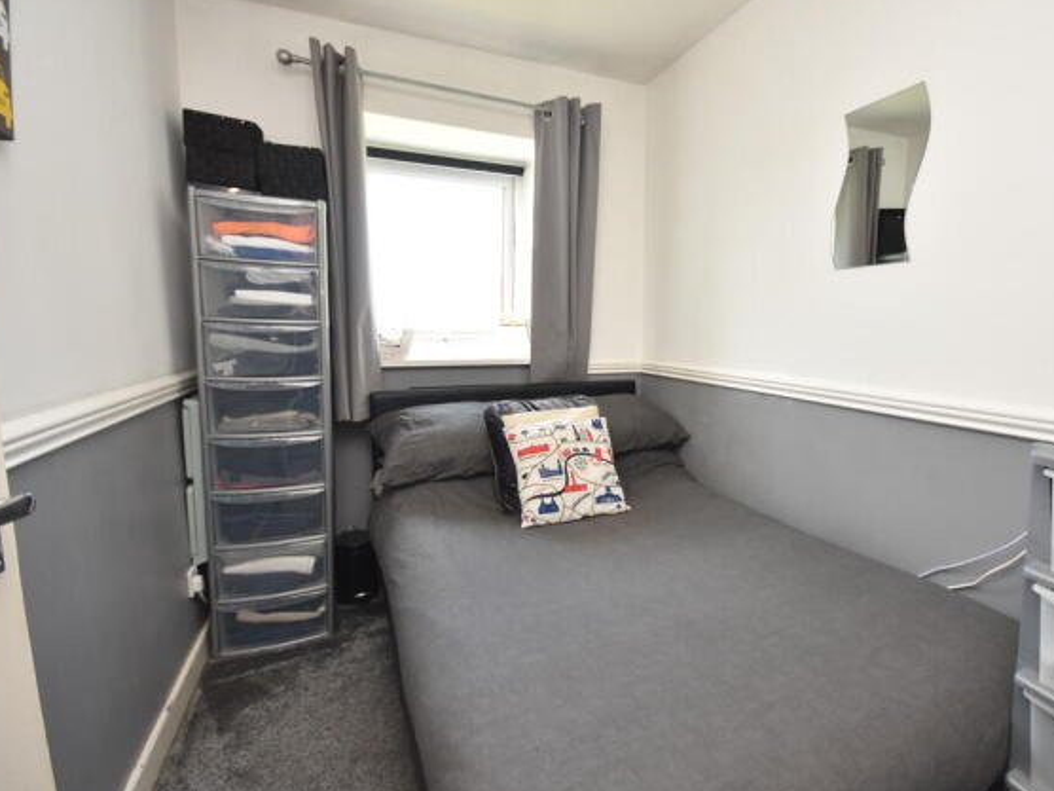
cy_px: 394
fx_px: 518
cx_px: 596
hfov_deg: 90.5
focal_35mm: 17
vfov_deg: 74.7
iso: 320
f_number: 4
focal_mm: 10
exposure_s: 1/60
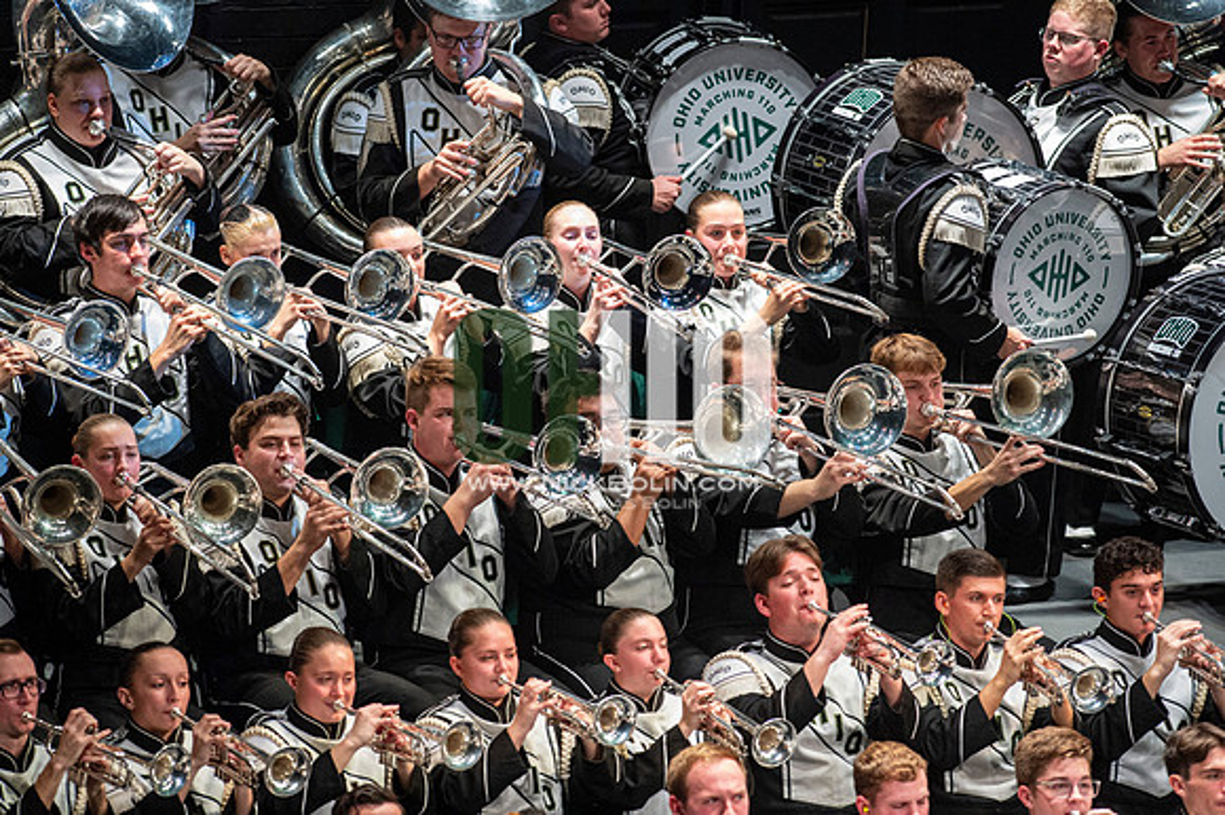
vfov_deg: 4.6
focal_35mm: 300
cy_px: 408
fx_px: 10202
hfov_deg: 6.9
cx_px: 612
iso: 5000
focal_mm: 300
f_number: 5.6
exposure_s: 1/400
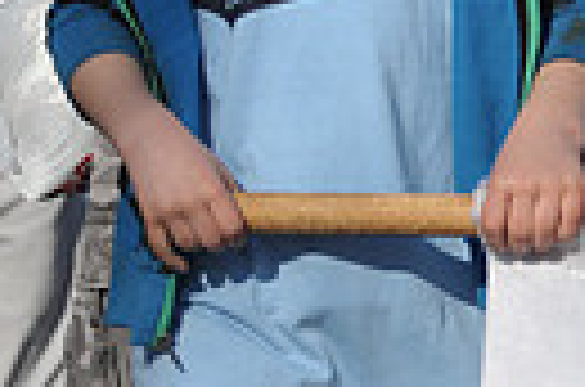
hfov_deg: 2.3
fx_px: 14476
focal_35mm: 893
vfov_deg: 1.5
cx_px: -626
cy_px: -184
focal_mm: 200
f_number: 5.6
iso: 400
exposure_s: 1/2500
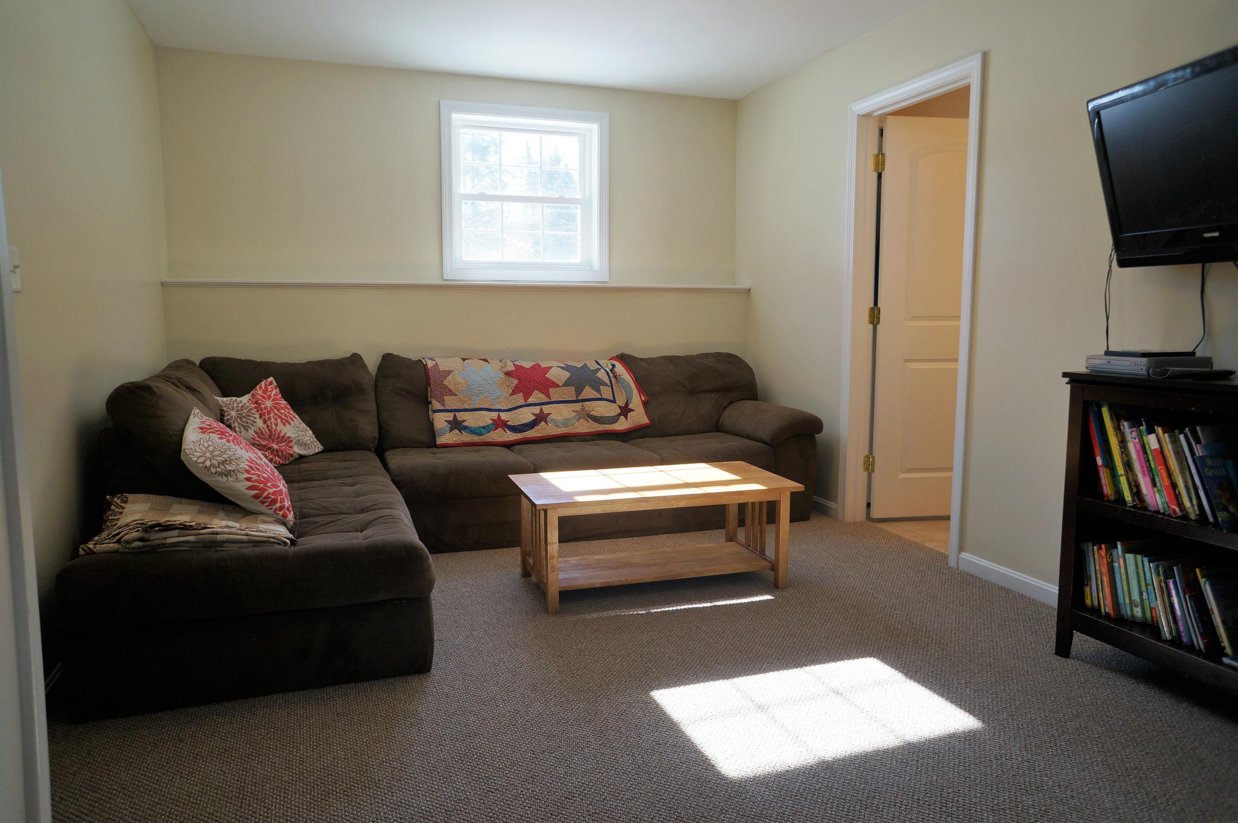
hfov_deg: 73.8
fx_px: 824
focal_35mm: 24
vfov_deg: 53.0
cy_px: 412
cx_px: 619
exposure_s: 1/100
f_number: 4
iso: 160
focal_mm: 16
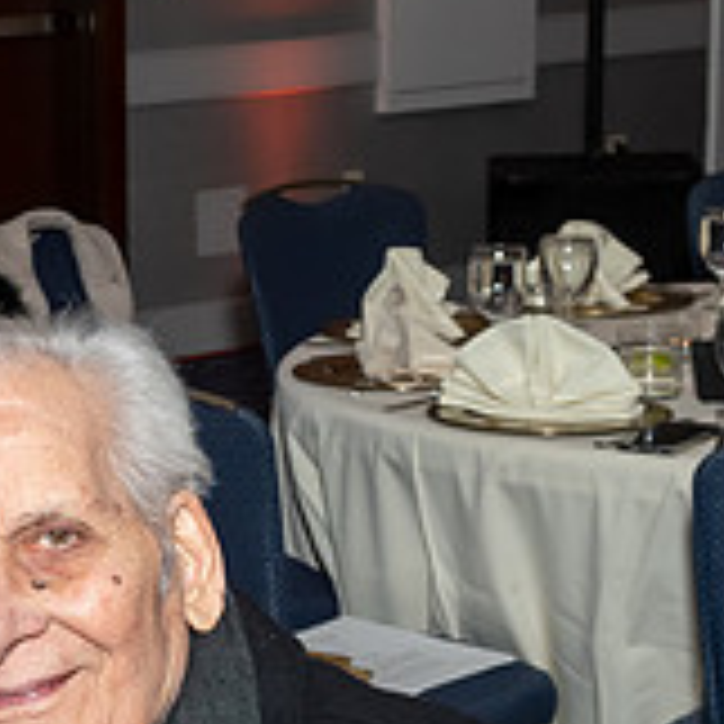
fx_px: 2863
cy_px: 440
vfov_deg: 14.4
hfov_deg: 13.6
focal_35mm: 121
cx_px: -333
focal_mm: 20
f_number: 7.1
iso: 640
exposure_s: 1/250
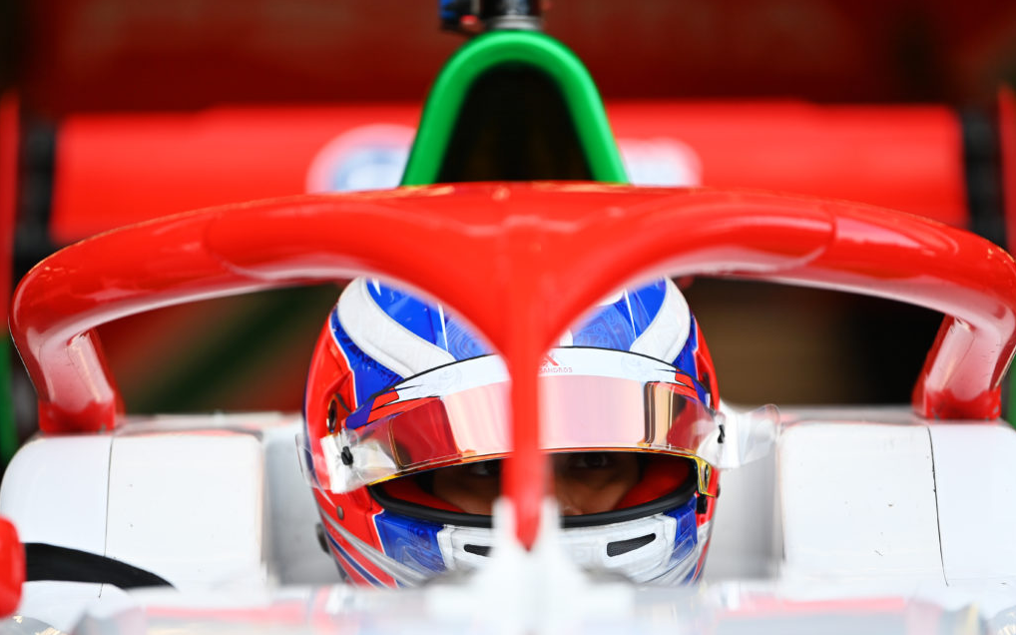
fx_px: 5676
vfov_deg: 6.4
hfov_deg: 10.2
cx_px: 509
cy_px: 338
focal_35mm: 205
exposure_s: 1/640
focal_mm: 200
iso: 250
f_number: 2.8
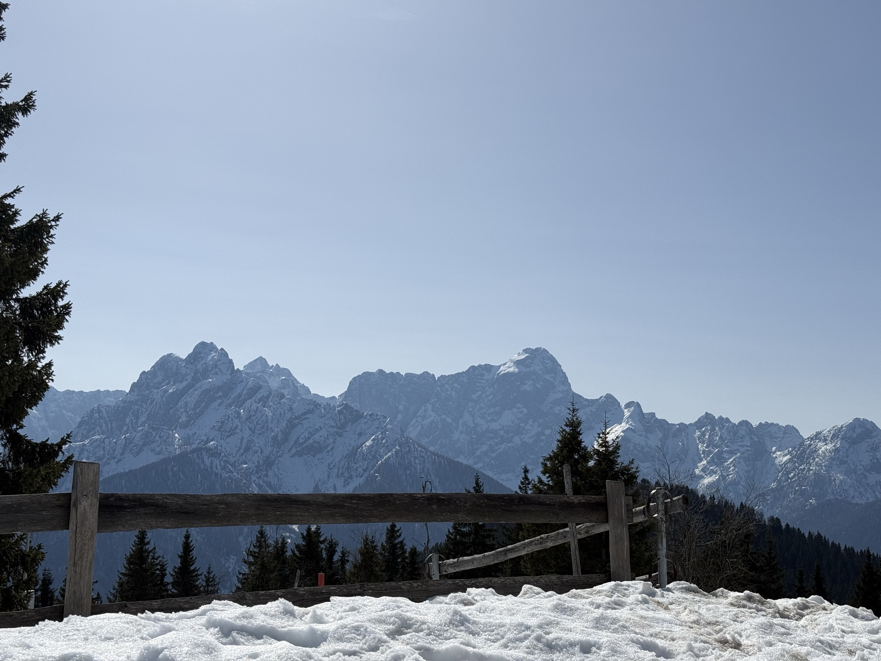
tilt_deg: +7.0
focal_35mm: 48
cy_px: 330
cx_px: 440
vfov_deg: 30.3
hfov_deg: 39.7
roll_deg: -2.3
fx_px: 1222
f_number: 1.78
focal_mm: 6.76
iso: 50
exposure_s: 1/13333
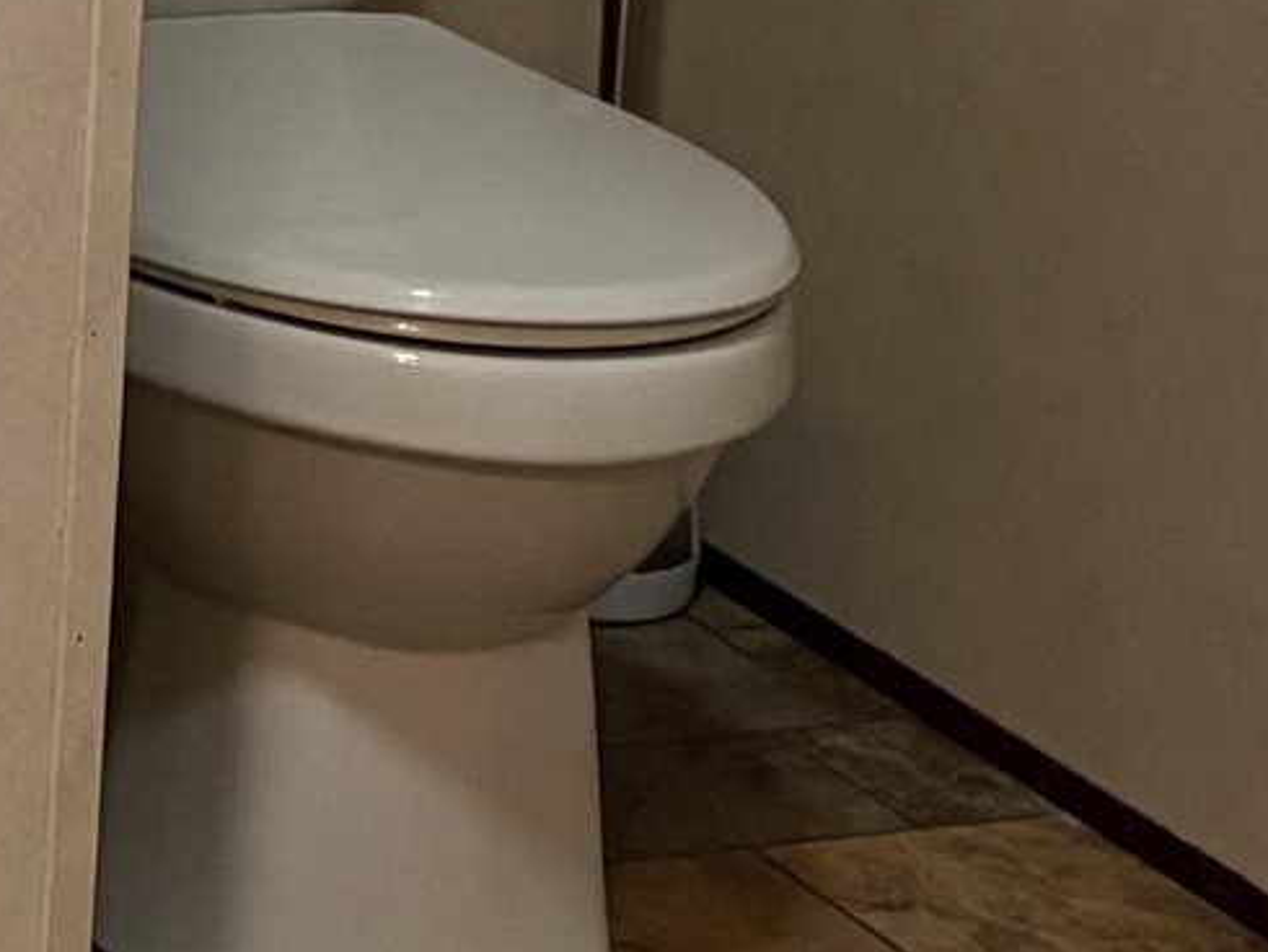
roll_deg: -1.0
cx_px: -1403
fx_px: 5974
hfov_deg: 10.9
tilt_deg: -7.5
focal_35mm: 163
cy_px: -988
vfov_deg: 8.6
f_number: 1.6
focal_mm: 5.96
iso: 250
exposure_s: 1/60
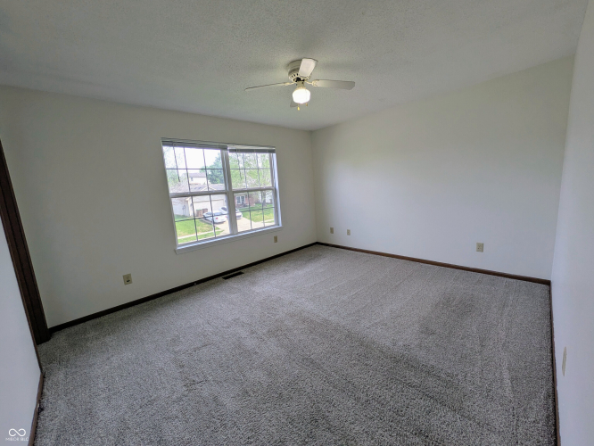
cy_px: 223
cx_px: 297
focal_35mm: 14
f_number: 2.2
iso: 46
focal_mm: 1.83
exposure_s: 1/255
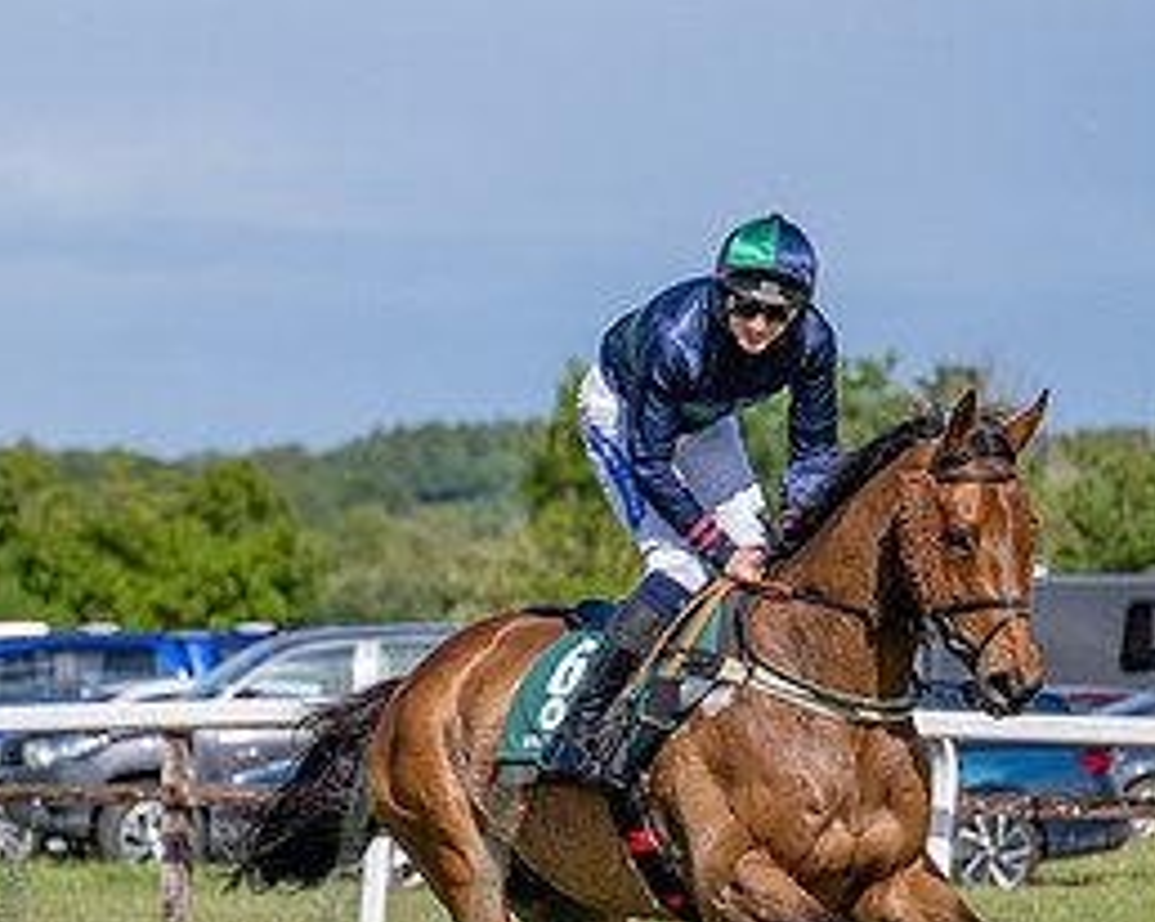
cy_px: 824
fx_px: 11682
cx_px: 172
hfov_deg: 5.7
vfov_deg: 4.5
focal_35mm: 342
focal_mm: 93
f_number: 2.8
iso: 80
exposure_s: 1/2000
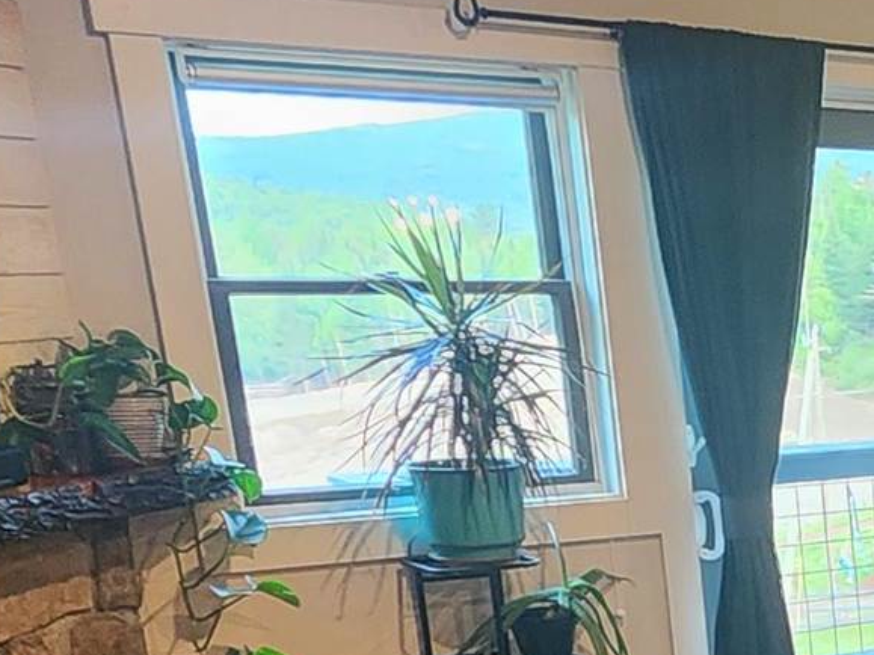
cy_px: 895
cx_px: 1383
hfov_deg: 22.2
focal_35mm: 69
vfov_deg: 19.4
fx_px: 1742
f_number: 2.2
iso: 400
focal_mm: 2.2
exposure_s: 1/30
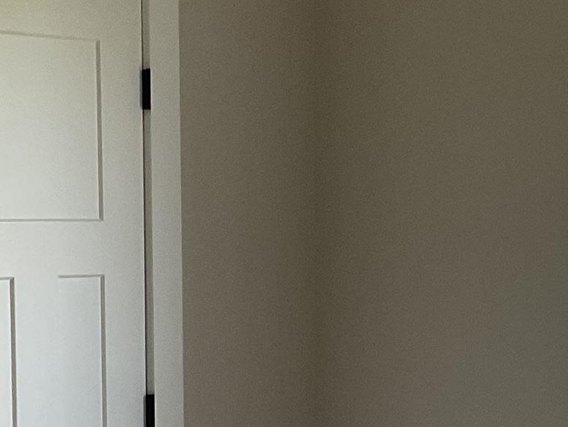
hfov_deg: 17.2
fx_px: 1871
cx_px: 351
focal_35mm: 114
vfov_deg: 12.9
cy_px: 373
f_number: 1.8
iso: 40
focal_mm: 3
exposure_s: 1/100
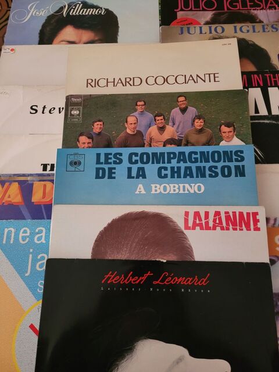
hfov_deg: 53.1
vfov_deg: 67.3
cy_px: 186
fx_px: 279
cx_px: 140
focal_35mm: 26
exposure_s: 1/25
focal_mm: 5.4
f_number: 1.8
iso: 640
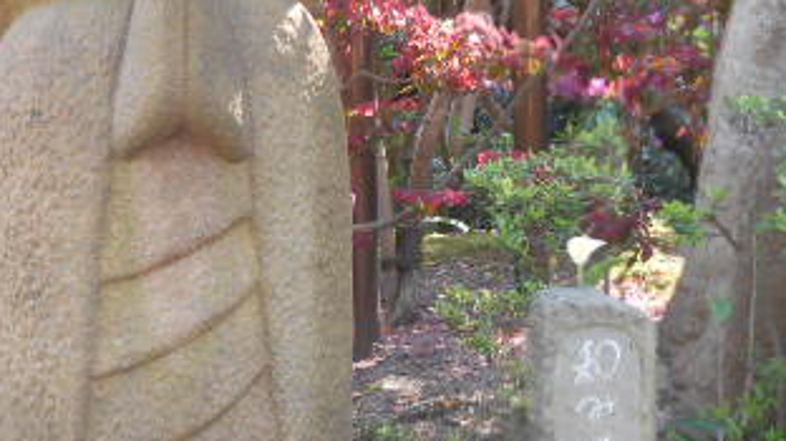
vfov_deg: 15.9
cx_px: 272
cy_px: 237
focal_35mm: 76
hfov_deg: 27.7
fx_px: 1583
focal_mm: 6
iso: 80
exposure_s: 1/30
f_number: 3.9
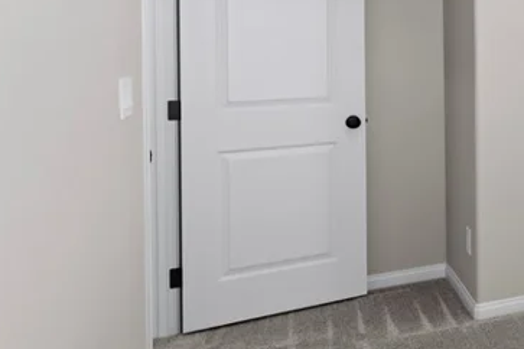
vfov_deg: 27.2
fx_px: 699
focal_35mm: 48
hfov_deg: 30.8
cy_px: 47
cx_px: 703
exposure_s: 1/20
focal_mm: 17
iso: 320
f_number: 8
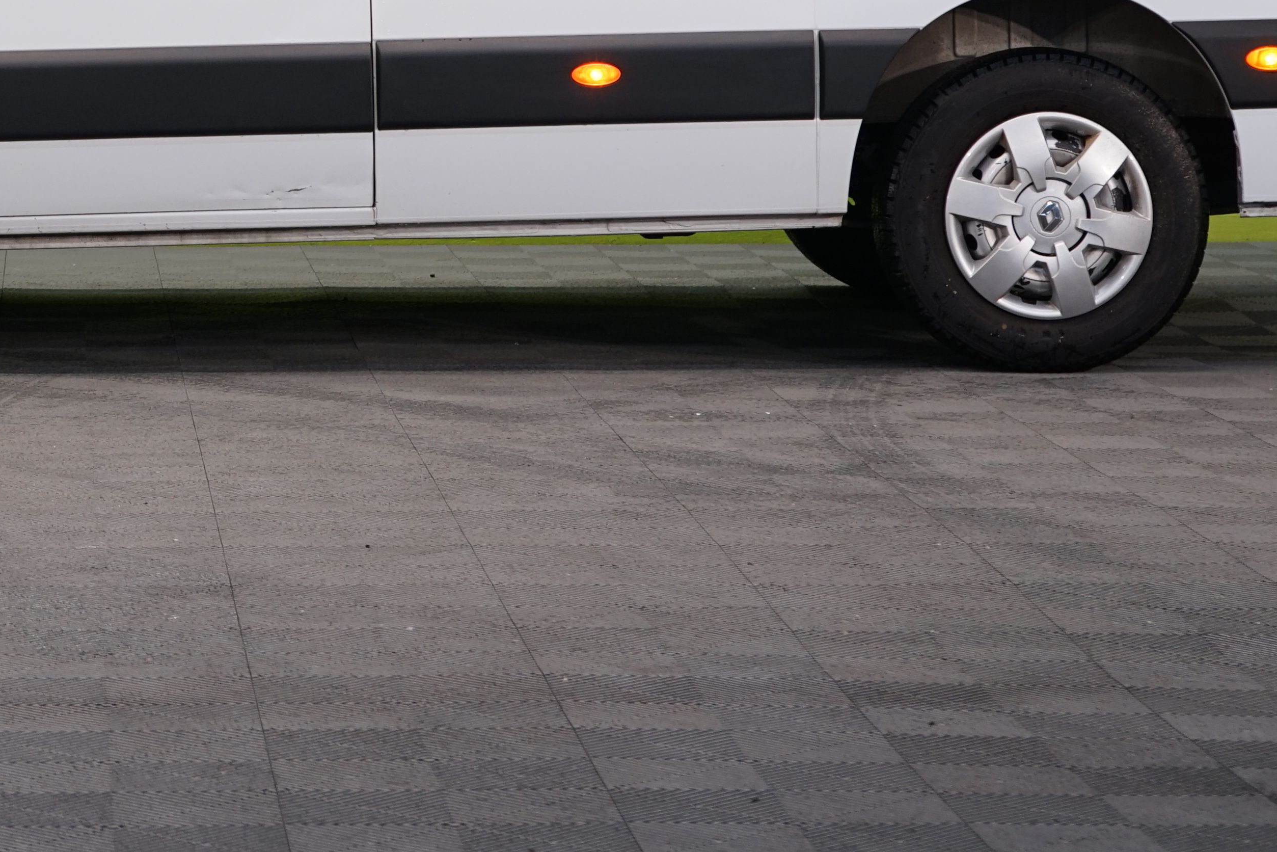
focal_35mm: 134
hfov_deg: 15.1
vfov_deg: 10.1
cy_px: -75
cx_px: 83
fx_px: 4753
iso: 320
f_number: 5
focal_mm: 56
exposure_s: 1/30
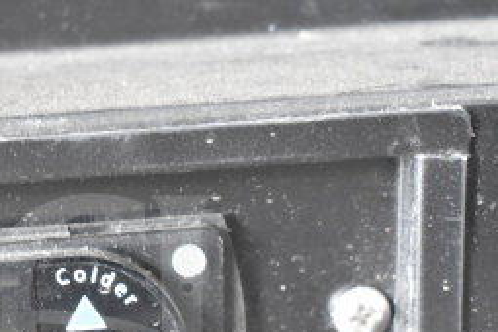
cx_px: 33
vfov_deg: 10.5
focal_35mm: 129
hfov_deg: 15.7
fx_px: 1784
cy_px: 351
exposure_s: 1/60
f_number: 4.8
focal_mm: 36
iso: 4500
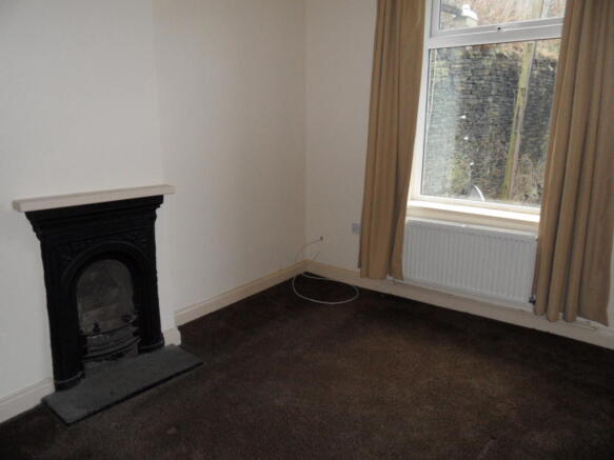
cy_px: 230
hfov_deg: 71.6
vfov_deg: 56.8
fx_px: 426
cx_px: 307
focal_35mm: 24
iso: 200
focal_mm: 3.9
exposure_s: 1/30
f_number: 3.2
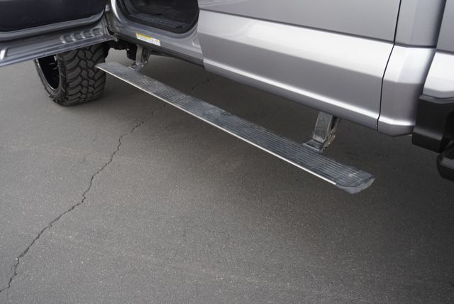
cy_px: 152
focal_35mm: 32
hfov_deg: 59.4
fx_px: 398
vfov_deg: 41.8
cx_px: 227
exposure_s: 1/160
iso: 200
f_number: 4.5
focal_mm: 21
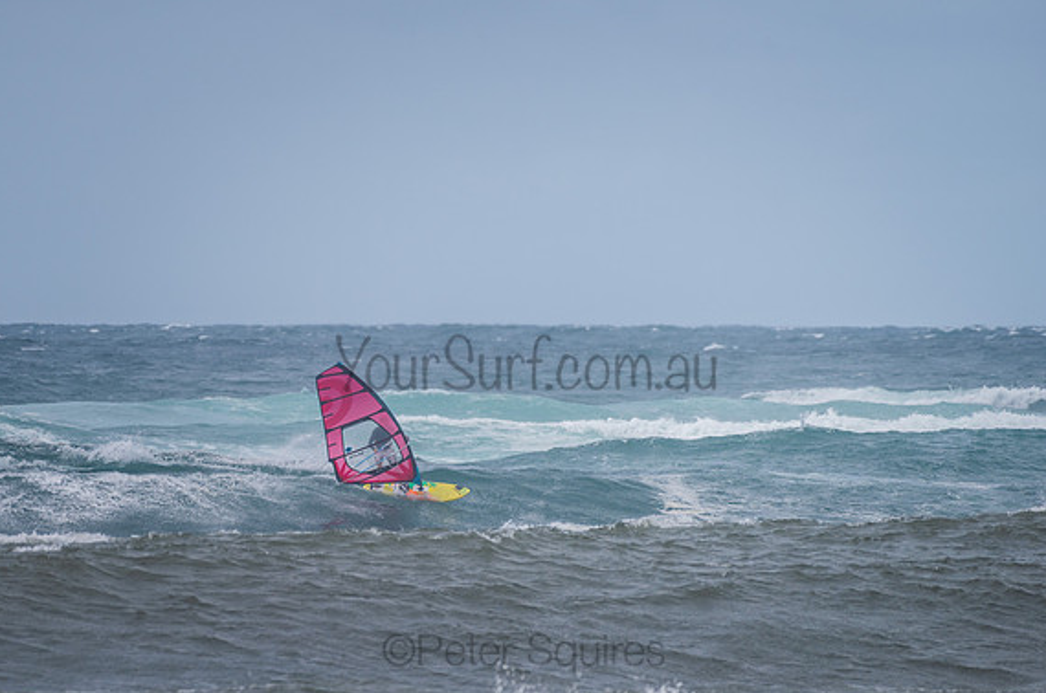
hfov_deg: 3.3
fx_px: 18129
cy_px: 345
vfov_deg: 2.2
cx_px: 407
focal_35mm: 625
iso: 160
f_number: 5.6
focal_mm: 500
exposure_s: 1/2000
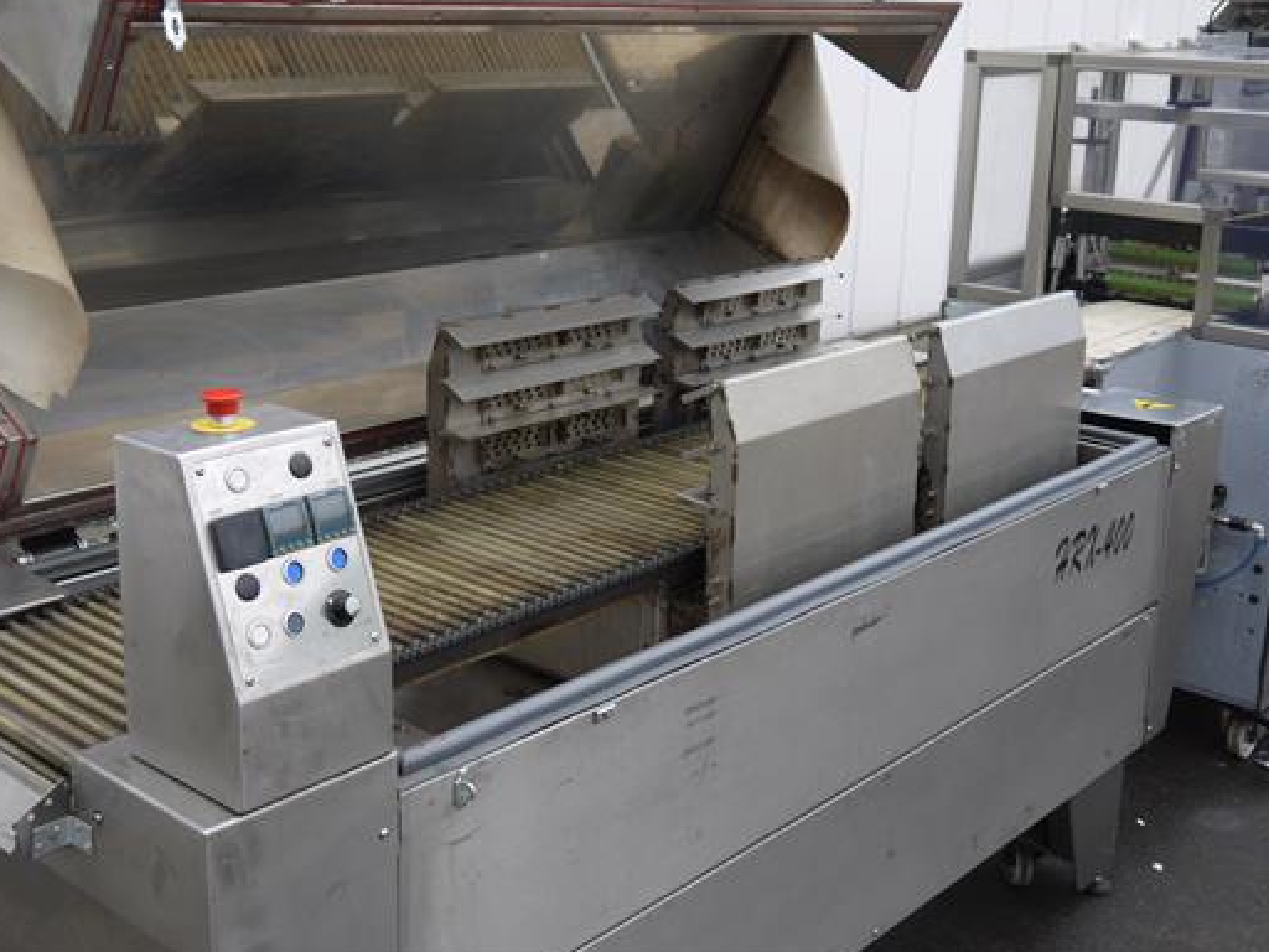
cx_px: 580
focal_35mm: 45
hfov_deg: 42.0
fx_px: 1650
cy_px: 369
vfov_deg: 32.1
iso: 100
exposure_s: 1/100
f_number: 4.1
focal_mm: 18
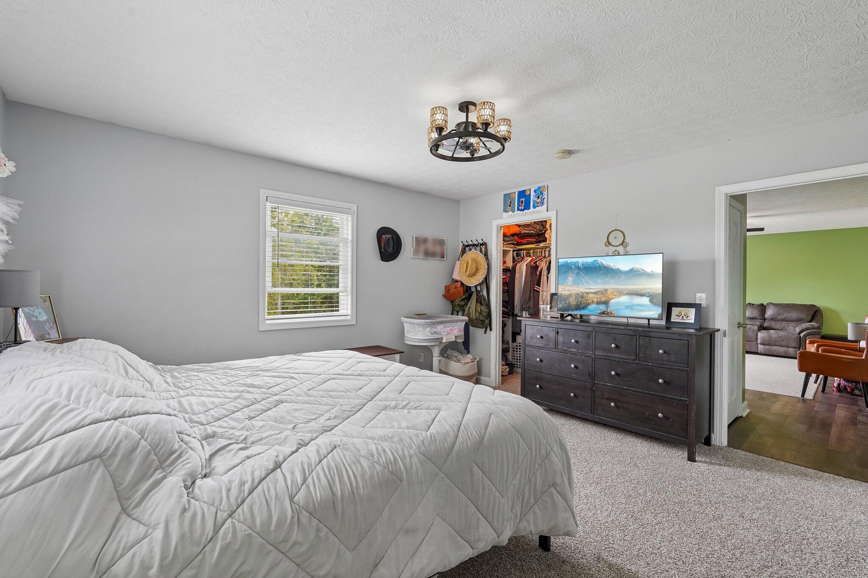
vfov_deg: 73.7
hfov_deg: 96.7
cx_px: 434
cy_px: 289
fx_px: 386
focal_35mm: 16
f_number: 8
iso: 400
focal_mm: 16
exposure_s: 1/20
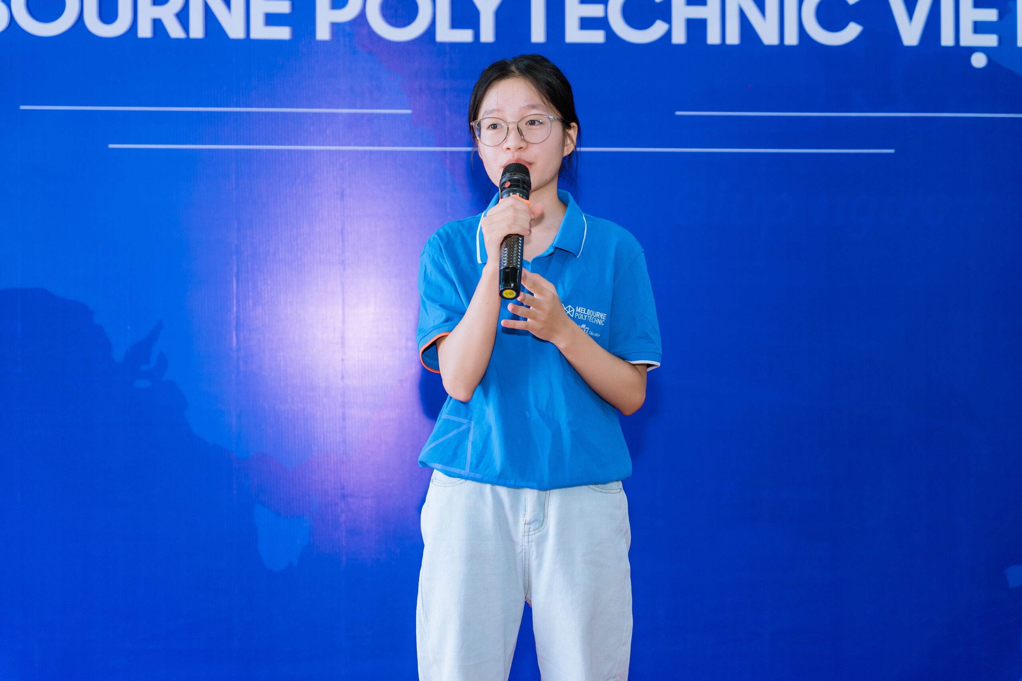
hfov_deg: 28.8
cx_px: 511
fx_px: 1987
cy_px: 340
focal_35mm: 70
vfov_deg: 19.5
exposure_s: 1/160
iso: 800
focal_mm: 70
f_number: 3.5
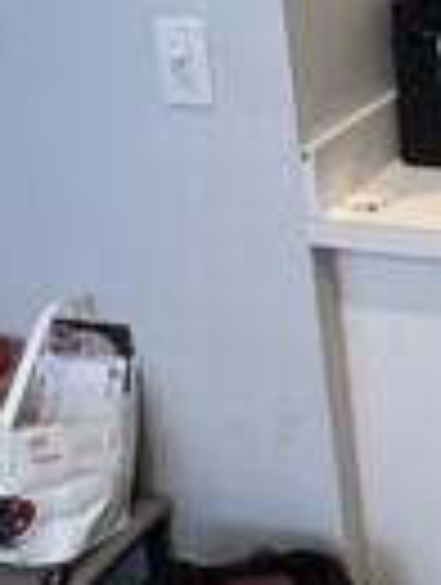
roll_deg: +2.0
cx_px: 763
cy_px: -104
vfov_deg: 32.2
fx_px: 847
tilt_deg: -11.0
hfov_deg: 21.2
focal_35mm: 50
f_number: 1.8
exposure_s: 1/60
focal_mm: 1.57
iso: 500
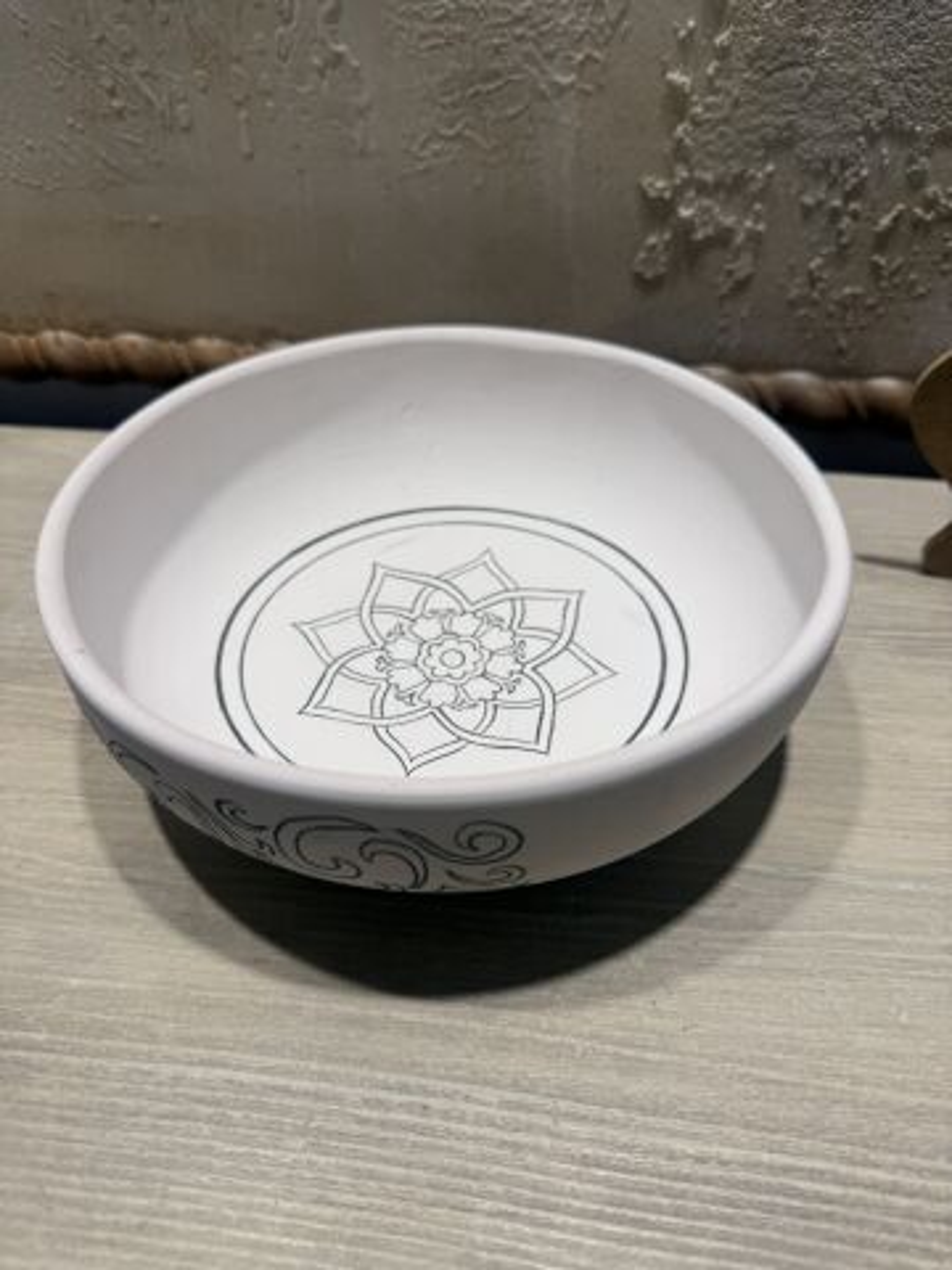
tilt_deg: -41.4
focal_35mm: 24
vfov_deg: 71.6
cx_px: 476
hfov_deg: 56.8
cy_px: 635
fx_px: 880
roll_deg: +1.1
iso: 80
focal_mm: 6.76
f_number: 1.78
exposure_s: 1/858
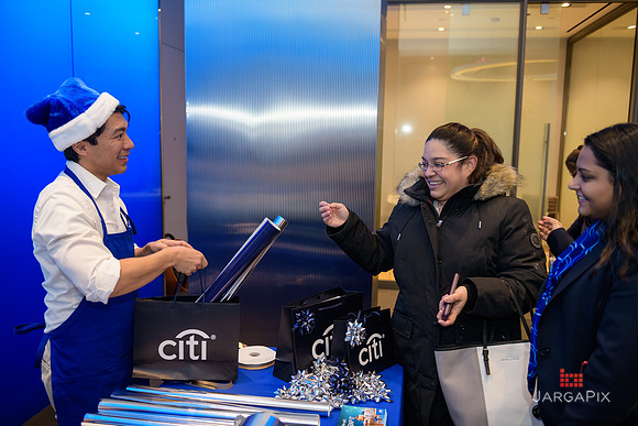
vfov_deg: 41.1
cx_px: 319
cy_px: 213
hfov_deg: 58.7
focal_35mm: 32
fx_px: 567
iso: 400
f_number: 3.2
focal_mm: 32
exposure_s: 1/125
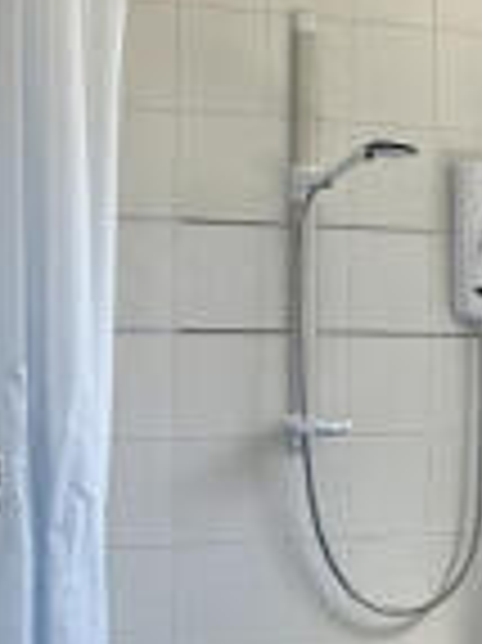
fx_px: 1060
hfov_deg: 22.9
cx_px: 619
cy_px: 457
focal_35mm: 57
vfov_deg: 33.3
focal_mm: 2.22
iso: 50
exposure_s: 1/174
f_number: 2.2
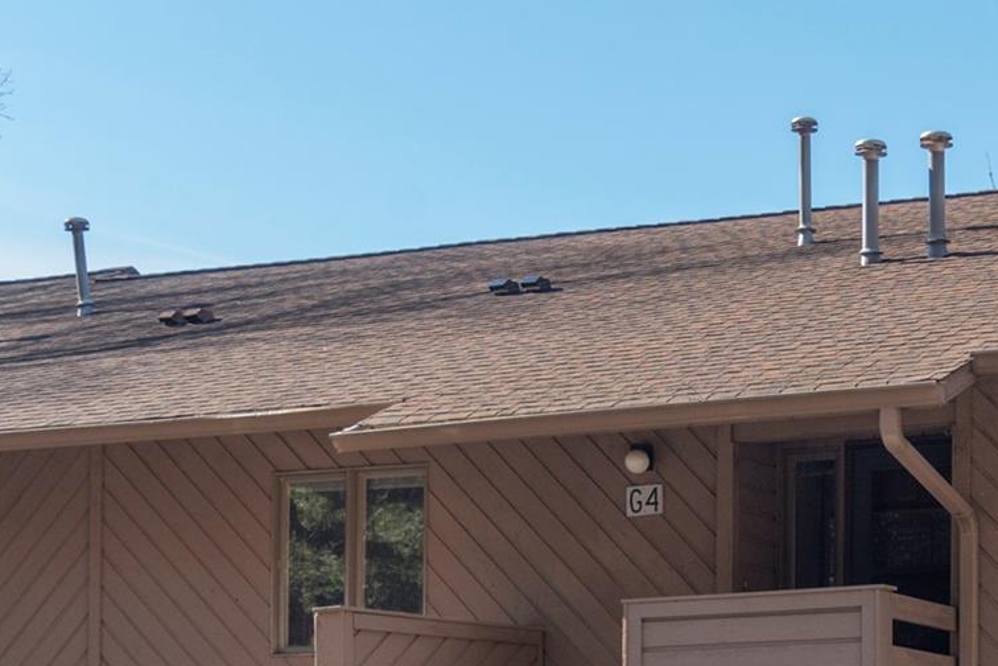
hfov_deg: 23.6
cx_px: 878
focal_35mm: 84
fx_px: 2328
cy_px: 683
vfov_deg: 15.9
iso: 320
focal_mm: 31
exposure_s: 1/320
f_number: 7.1
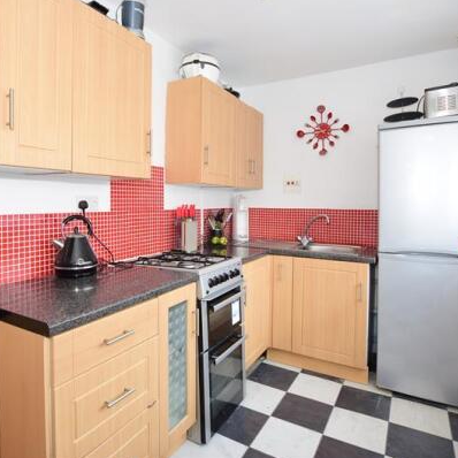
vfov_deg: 72.0
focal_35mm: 21
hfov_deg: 71.8
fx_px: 314
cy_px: 210
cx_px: 199
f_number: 5
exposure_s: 1/5
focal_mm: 10
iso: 200
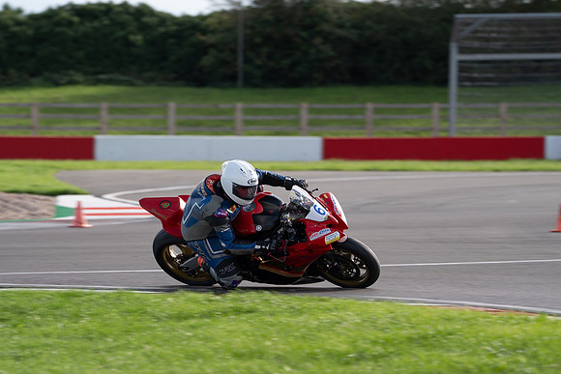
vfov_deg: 4.7
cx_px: 276
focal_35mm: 290
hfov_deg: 7.1
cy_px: 234
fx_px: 4523
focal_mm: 221
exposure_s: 1/500
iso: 125
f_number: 4.5
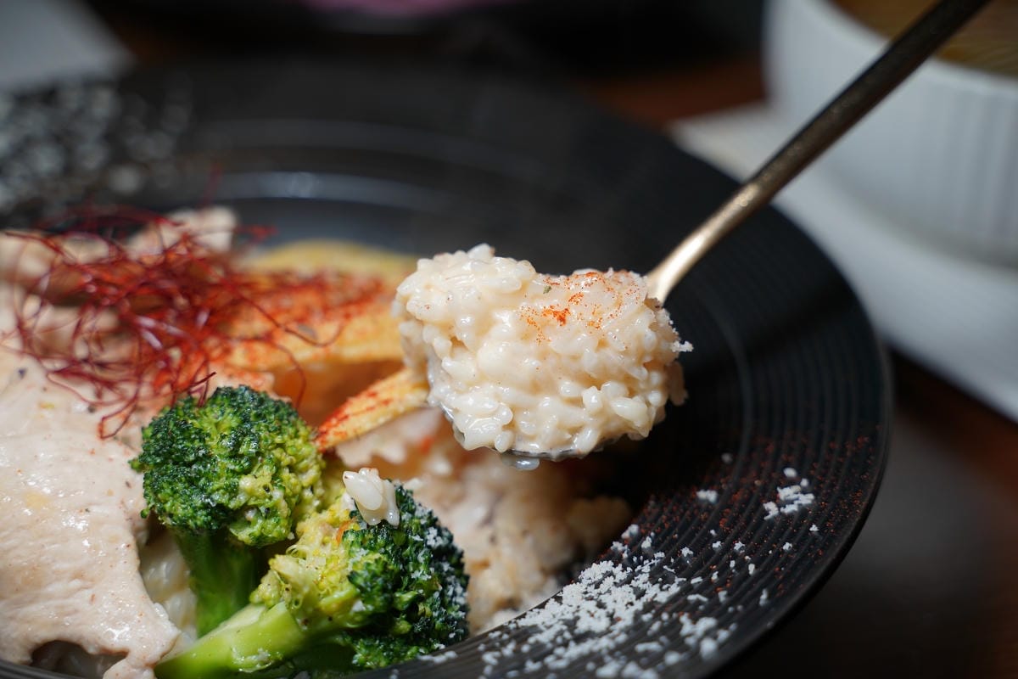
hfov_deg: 27.0
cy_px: 340
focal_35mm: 75
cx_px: 509
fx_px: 2121
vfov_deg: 18.2
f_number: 4
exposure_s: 1/80
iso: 200
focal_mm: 75
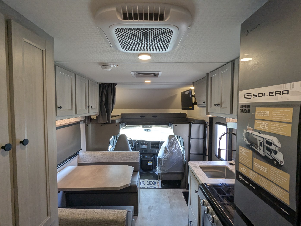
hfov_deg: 94.4
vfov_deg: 78.2
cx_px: 150
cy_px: 113
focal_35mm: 16
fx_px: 139
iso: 302
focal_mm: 2.35
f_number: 2.2
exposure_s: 1/152
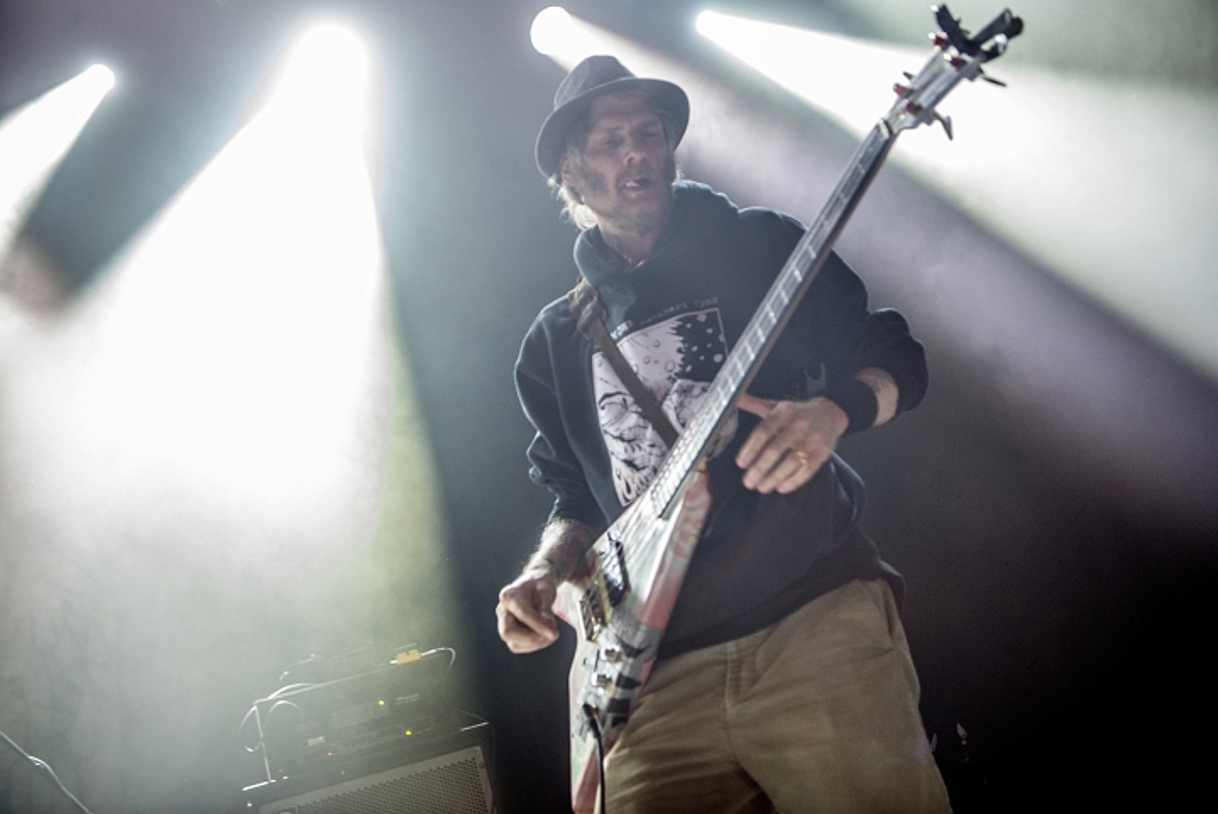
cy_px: 407
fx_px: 1625
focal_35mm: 48
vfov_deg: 28.1
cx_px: 609
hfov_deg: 41.1
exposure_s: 1/80
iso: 2000
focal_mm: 48
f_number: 2.8
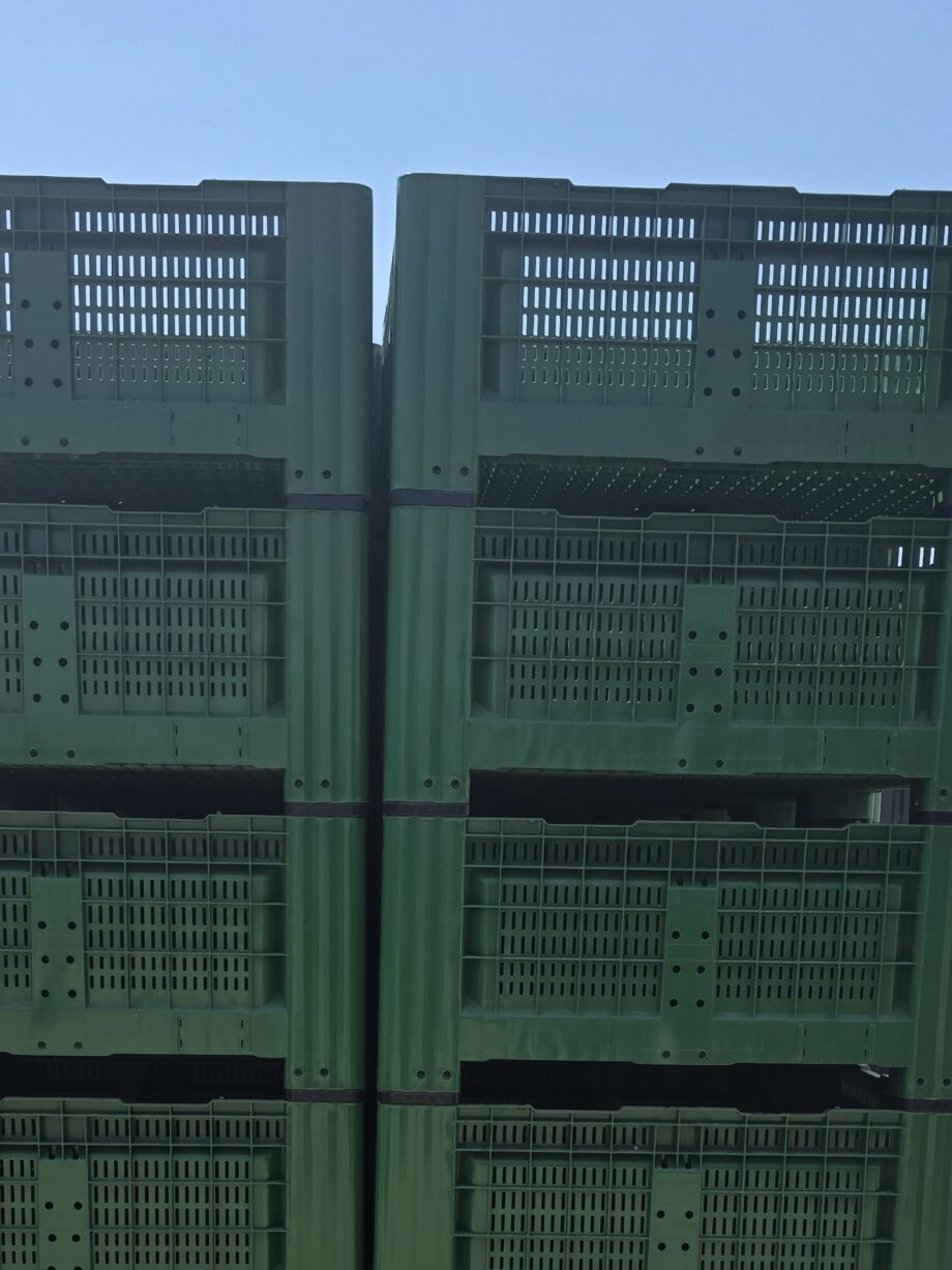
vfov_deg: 36.9
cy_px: 1169
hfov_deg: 30.2
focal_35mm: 48
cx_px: 439
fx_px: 1760
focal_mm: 6.3
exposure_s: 1/4650
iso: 80
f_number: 1.7
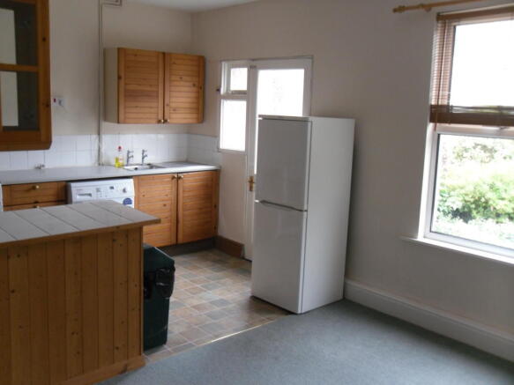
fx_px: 520
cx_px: 257
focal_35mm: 35
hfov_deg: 52.6
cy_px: 192
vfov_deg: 40.7
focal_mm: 6.3
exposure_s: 1/45
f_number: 3.5
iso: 200
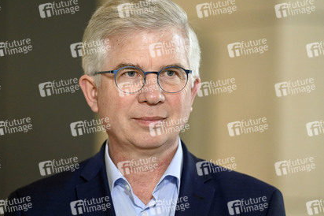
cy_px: 107
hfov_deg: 9.4
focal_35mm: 219
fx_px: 1969
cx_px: 148
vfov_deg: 6.3
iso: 4000
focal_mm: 200
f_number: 2.8
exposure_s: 1/640
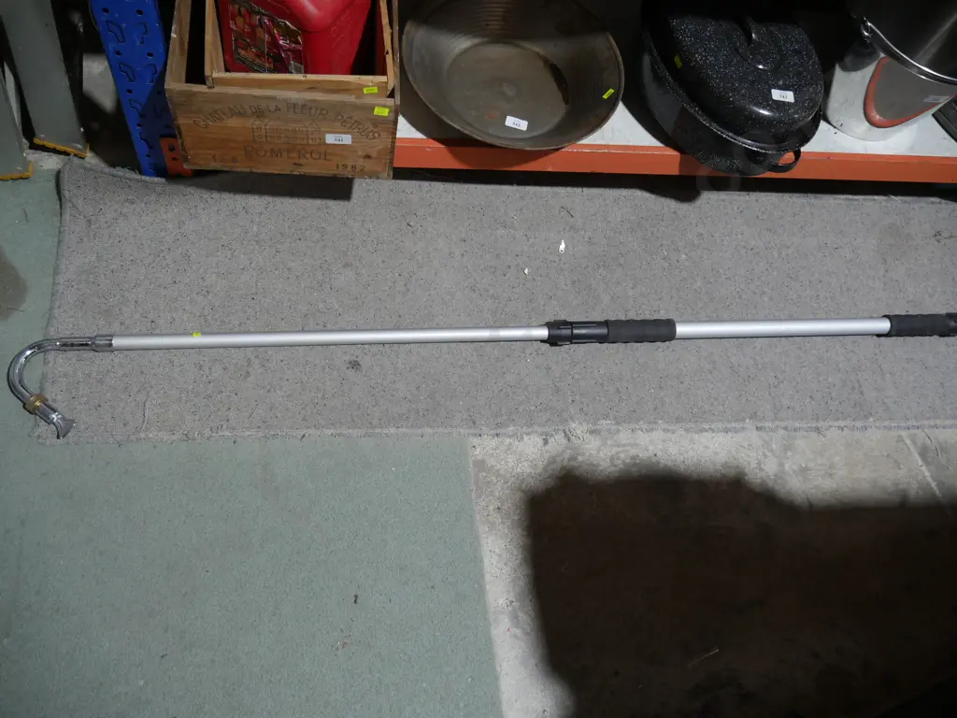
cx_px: 478
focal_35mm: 28
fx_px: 774
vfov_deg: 49.7
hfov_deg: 63.4
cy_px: 359
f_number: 3.5
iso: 320
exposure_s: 1/60
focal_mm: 14
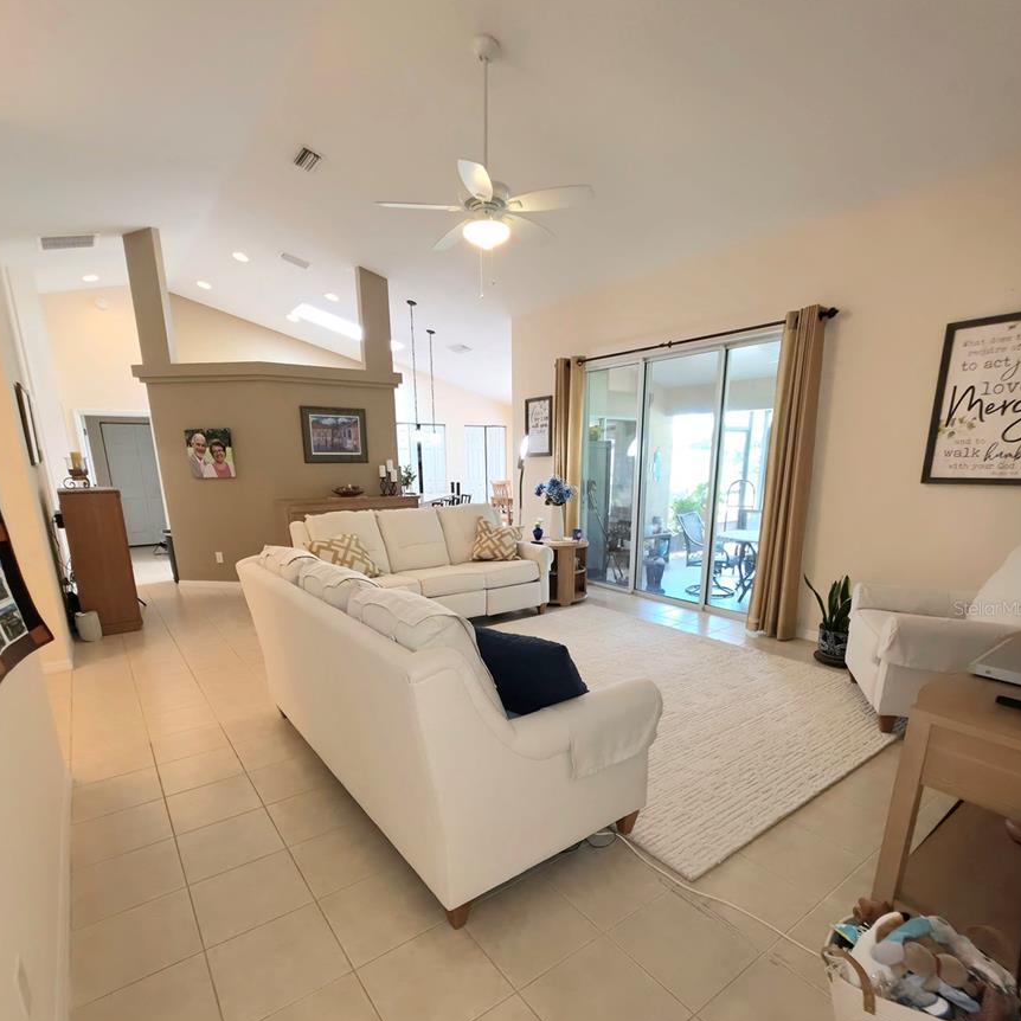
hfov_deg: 87.4
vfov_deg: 86.4
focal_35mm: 16
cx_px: 505
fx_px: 534
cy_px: 608
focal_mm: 2.2
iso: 125
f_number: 1.9
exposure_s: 1/60.2
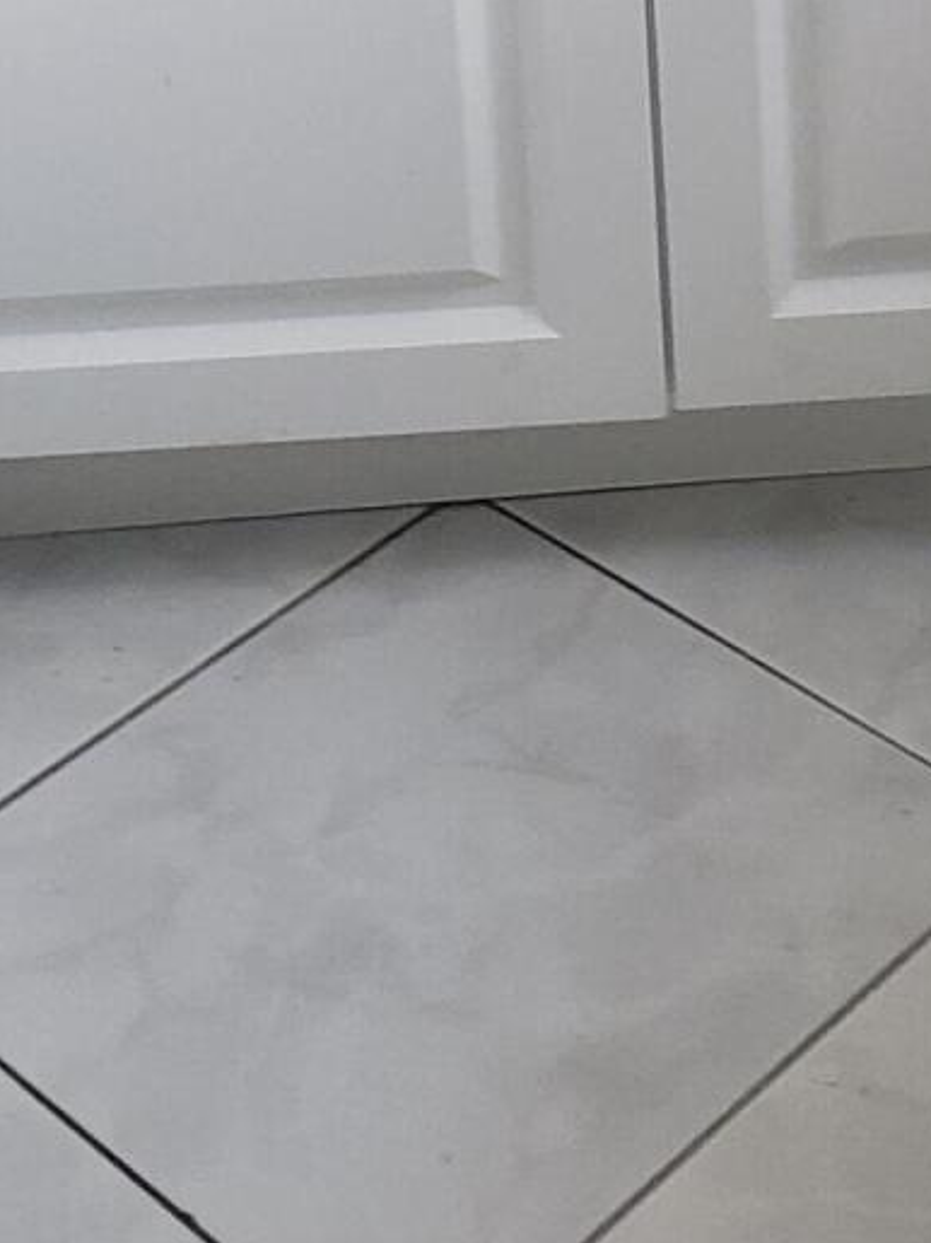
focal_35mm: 101
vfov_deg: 16.8
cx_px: 842
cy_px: -840
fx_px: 3623
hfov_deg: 14.5
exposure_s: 1/60
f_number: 2.4
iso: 160
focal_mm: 4.3
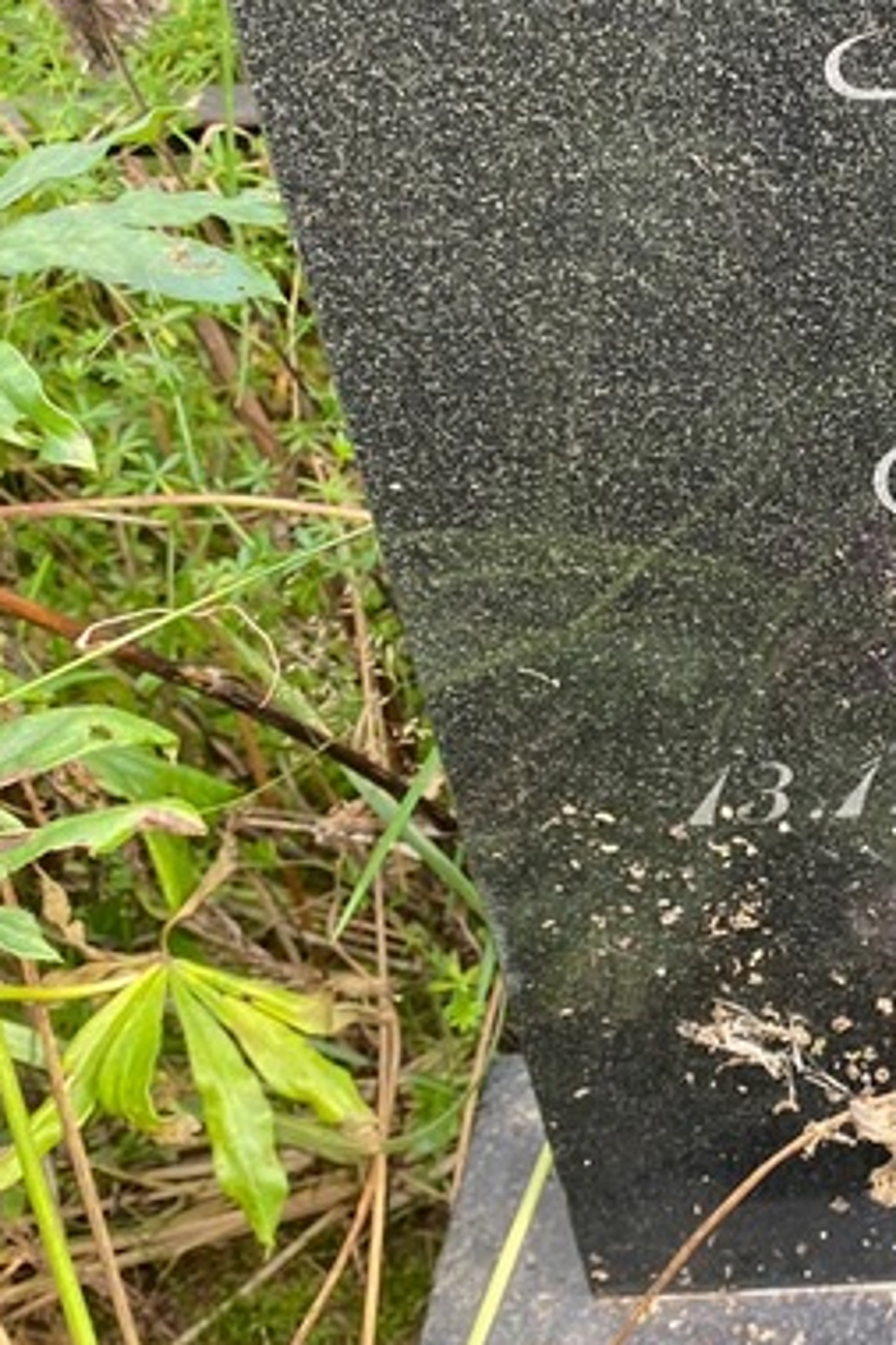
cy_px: 382
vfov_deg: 34.5
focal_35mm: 57
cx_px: 1112
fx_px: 2130
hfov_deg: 21.8
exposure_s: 1/122
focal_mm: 4.25
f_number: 1.8
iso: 80
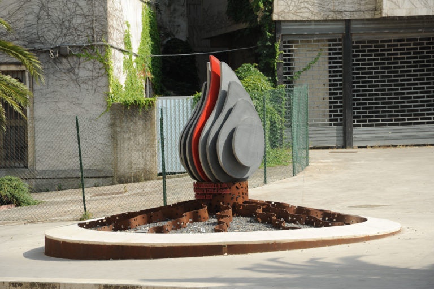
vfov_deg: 11.4
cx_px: 217
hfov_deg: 17.1
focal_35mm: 120
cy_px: 144
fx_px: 1446
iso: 200
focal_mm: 120
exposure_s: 1/320
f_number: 9
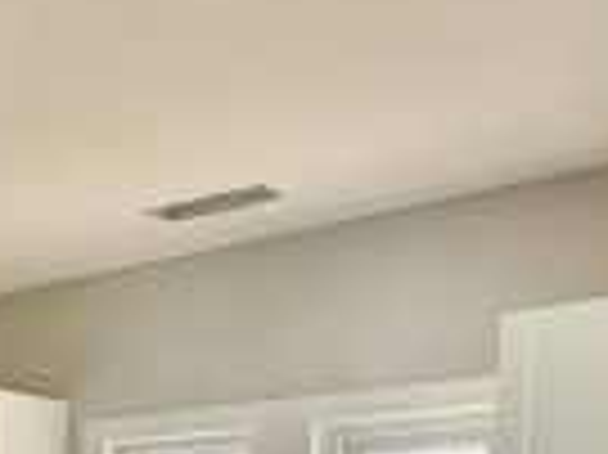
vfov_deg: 18.2
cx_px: -70
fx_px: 1211
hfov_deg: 25.9
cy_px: 733
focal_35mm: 69
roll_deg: -0.4
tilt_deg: -7.3
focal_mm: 2.22
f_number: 2.2
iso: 125
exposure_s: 1/99
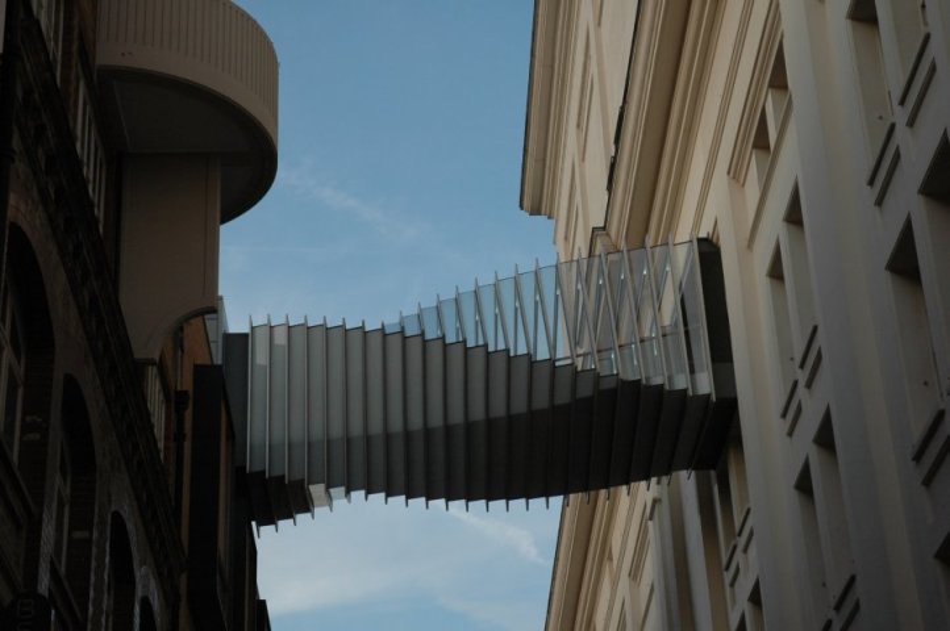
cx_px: 475
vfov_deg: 18.9
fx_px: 1898
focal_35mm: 72
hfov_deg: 28.1
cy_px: 316
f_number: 5.6
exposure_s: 1/200
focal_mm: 48
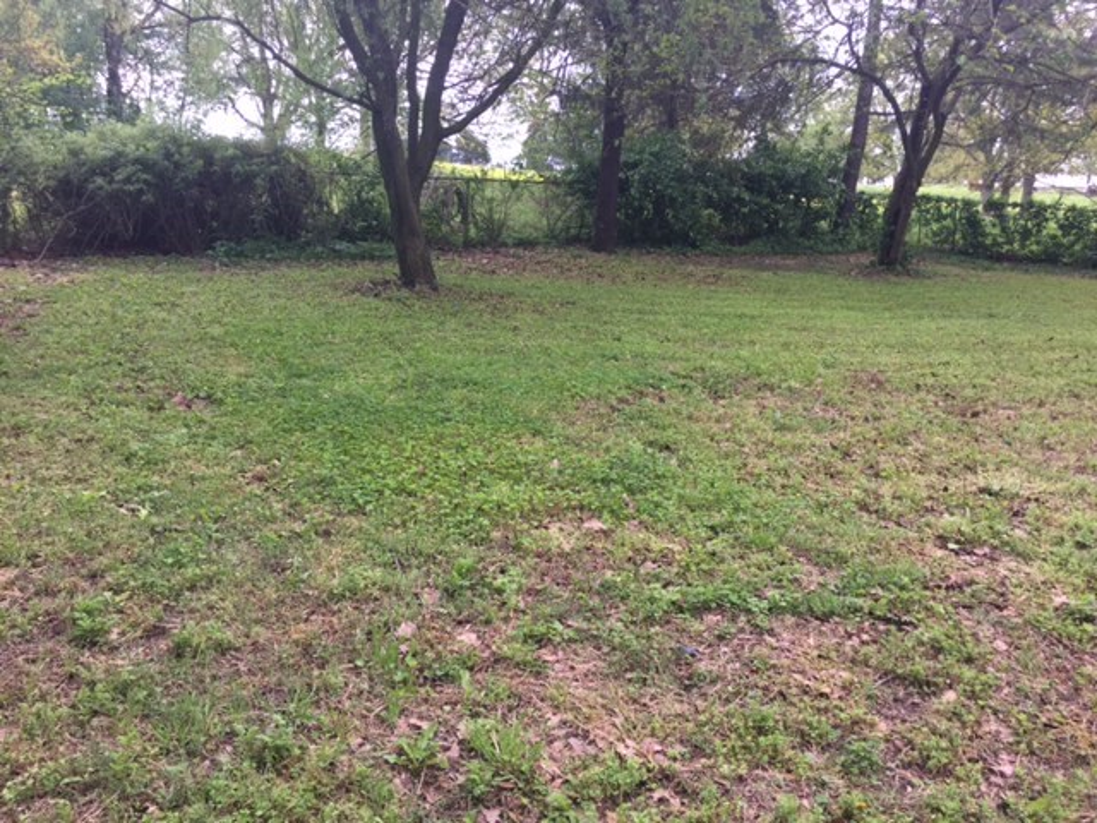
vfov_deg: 48.2
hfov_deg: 61.7
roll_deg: -1.8
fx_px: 919
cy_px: 412
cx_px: 548
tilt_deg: -9.0
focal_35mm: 29
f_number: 2.2
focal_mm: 4.15
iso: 32
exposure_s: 1/141
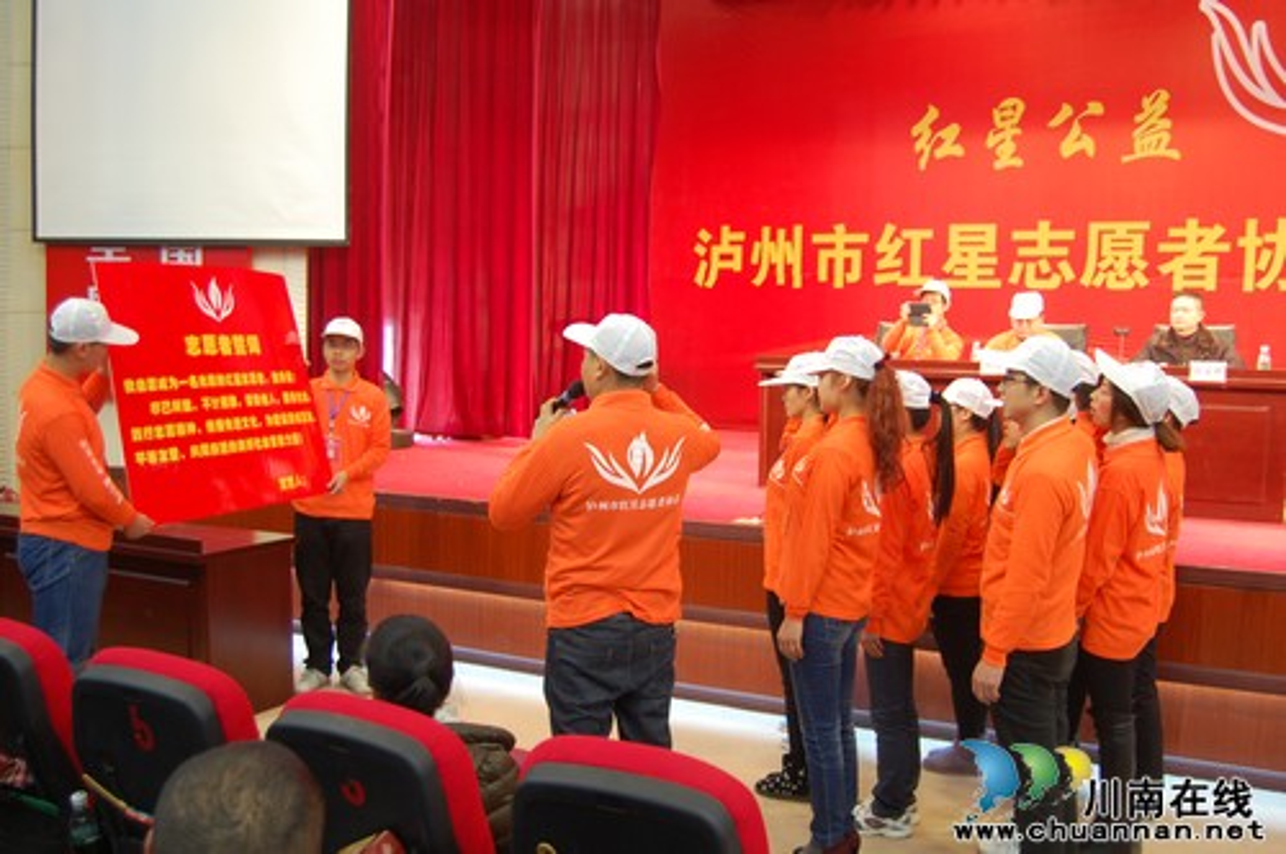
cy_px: 427
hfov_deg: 55.2
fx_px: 1231
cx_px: 643
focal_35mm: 34
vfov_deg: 38.3
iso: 400
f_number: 3.8
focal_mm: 23
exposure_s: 1/13
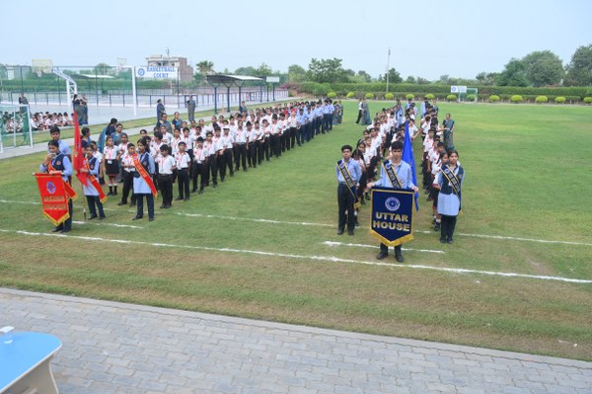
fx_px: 518
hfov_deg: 59.5
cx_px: 296
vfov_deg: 41.6
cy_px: 197
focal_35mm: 32
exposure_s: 1/125
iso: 160
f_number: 9
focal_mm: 31.5
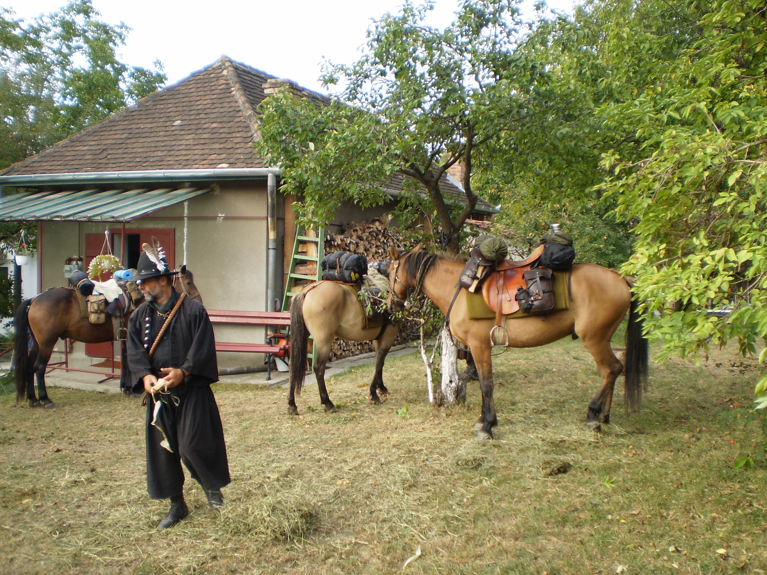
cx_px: 384
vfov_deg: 39.7
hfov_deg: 51.4
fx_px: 798
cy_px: 288
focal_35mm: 36
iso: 64
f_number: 3.1
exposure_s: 1/160
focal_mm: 6.3
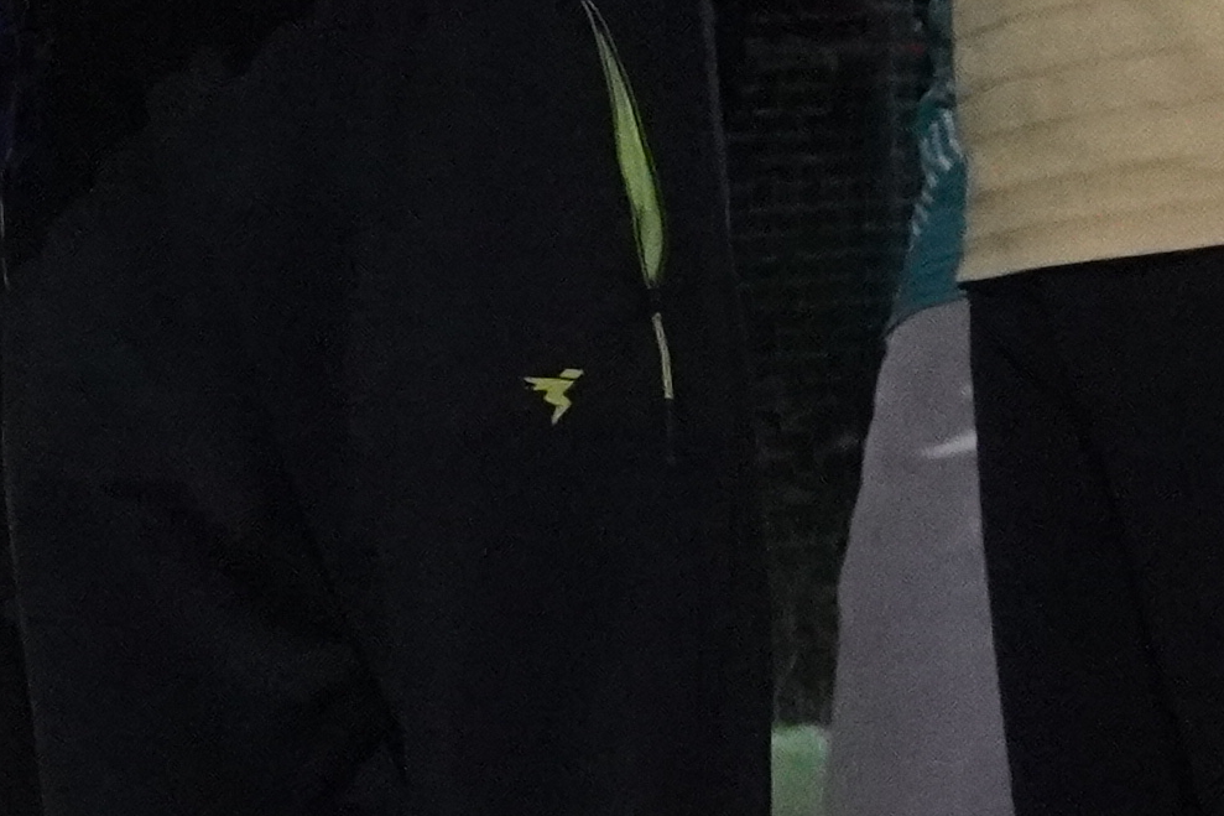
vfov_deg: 5.1
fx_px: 8975
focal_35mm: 264
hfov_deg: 7.5
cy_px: -1033
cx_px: -1134
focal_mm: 29
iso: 5000
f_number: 4.5
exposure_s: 1/80
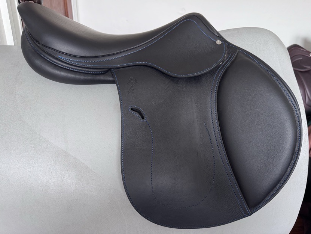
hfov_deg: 67.3
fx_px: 234
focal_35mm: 26
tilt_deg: -19.8
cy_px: 108
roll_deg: -0.8
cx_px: 163
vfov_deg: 53.0
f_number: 1.78
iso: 200
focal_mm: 6.76
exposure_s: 1/65
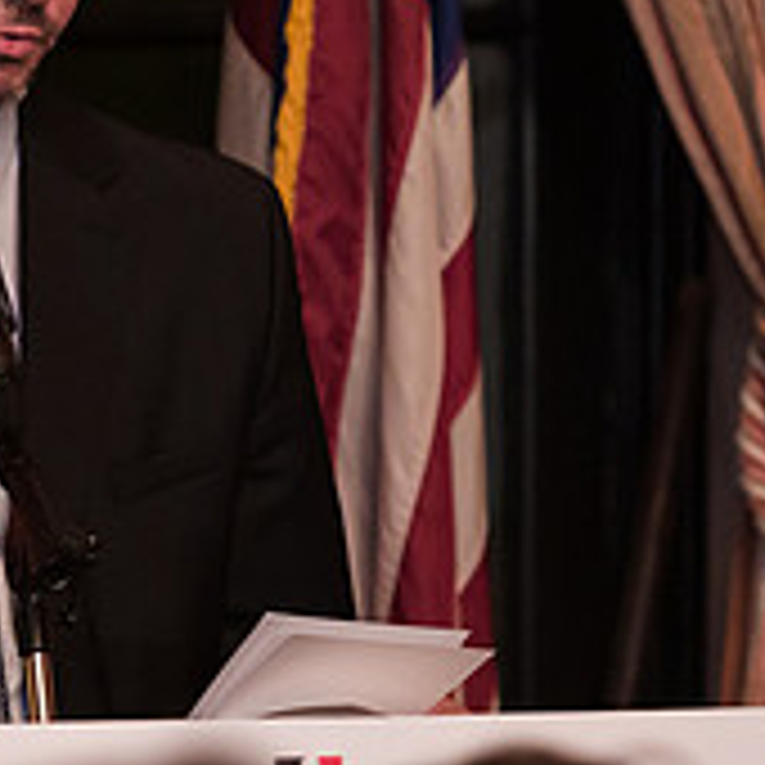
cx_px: -58
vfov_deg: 3.8
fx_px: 11476
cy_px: 109
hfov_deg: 3.8
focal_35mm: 459
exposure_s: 1/200
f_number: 3.2
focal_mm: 150
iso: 3200
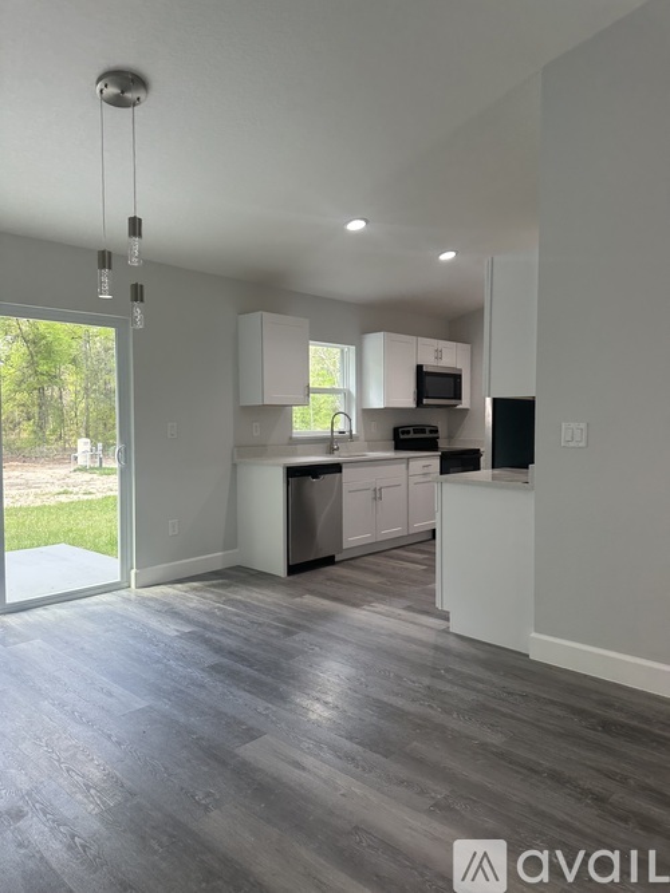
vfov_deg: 71.6
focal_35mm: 24
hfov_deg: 56.8
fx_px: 620
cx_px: 335
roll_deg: +0.4
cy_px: 446
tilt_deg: -1.5
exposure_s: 1/120
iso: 100
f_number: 1.78
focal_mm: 6.86
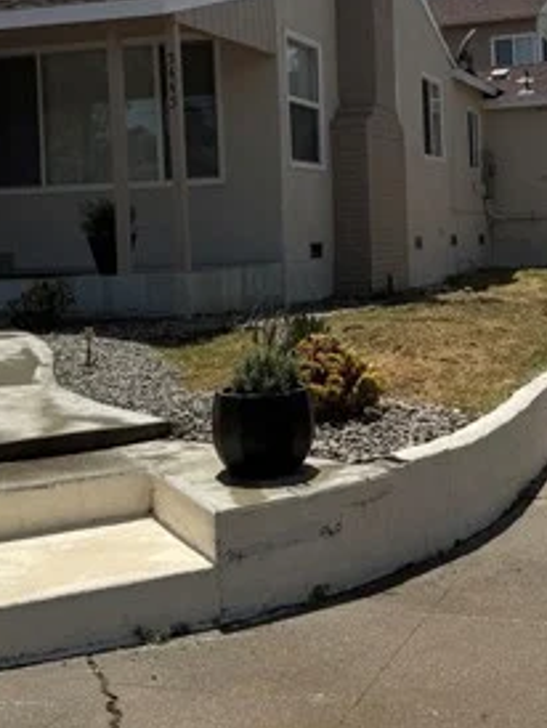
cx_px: 382
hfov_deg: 25.9
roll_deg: +4.4
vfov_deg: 34.0
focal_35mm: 56
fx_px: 1178
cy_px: 242
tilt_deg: +2.0
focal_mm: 6.76
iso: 80
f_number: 1.78
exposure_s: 1/10309
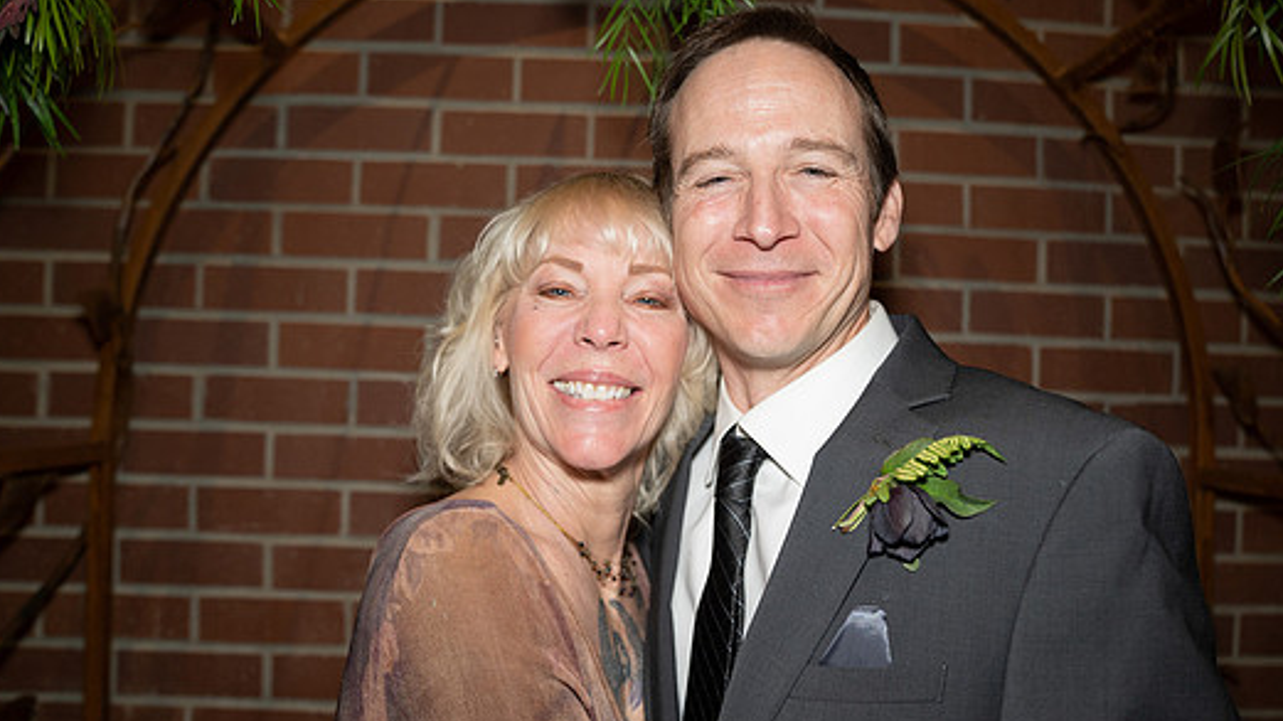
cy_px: 385
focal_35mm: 28
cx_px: 677
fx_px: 953
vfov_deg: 41.5
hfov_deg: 67.9
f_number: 2.8
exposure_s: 1/125
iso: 1250
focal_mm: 24
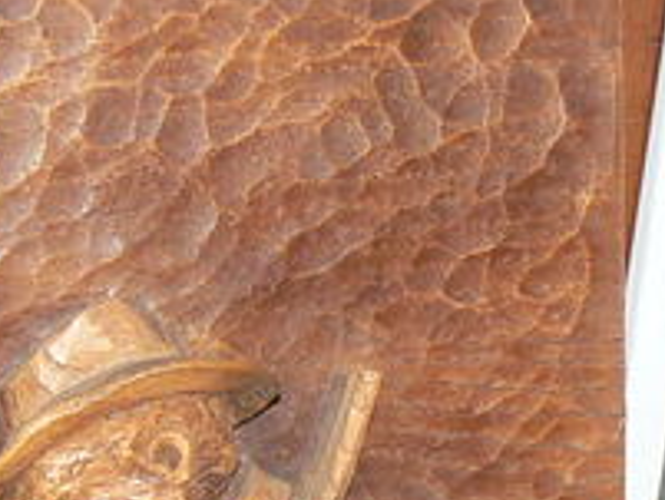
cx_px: -354
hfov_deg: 10.6
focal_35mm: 179
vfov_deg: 8.0
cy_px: 917
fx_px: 3441
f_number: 2.8
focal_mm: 6
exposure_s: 1/30
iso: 100
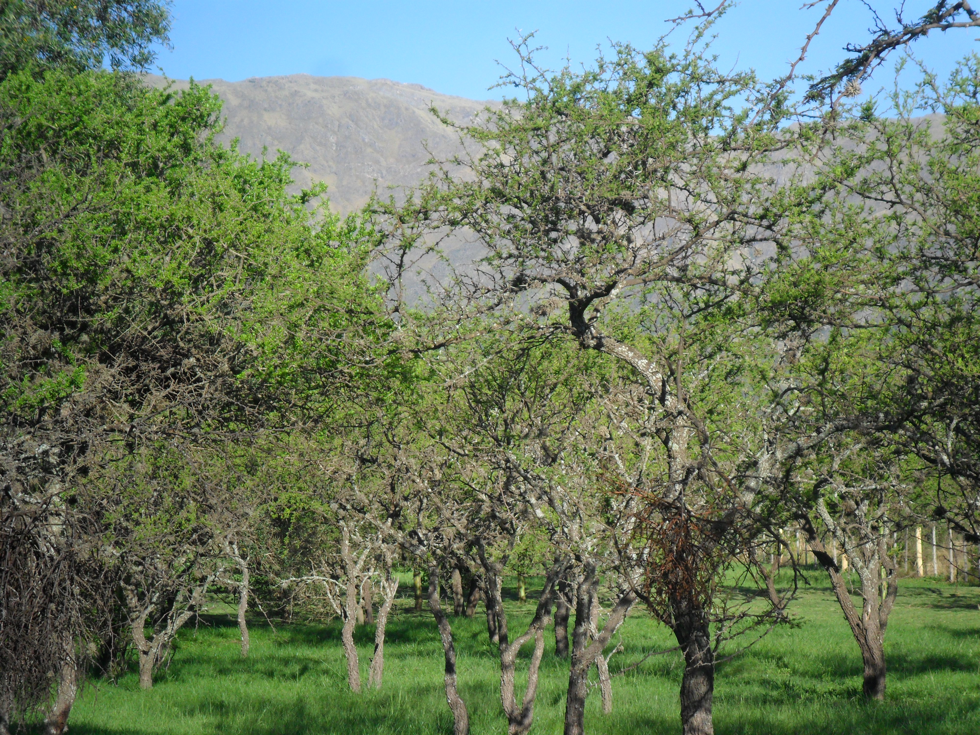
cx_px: 490
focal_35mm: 117
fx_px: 3312
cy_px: 368
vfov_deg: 12.7
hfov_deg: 16.8
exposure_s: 1/350
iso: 100
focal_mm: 21
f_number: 5.4
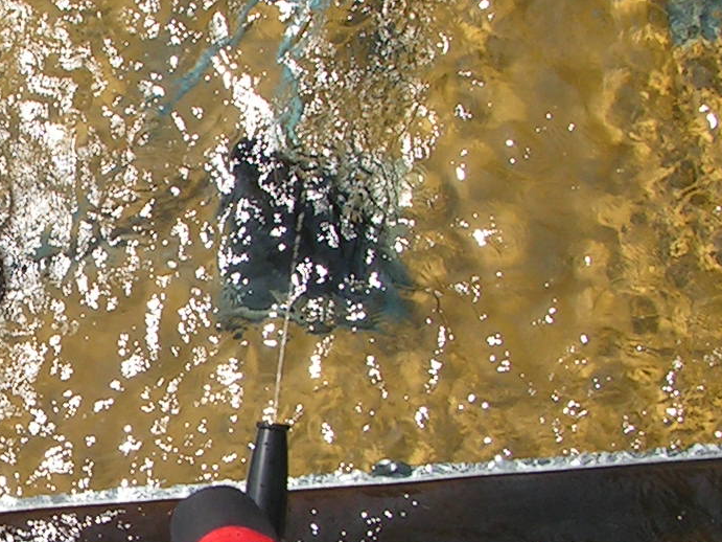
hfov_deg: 15.4
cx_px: -72
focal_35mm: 125
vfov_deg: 11.9
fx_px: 2607
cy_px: 235
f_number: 5.6
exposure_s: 1/400
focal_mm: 6.3
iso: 50
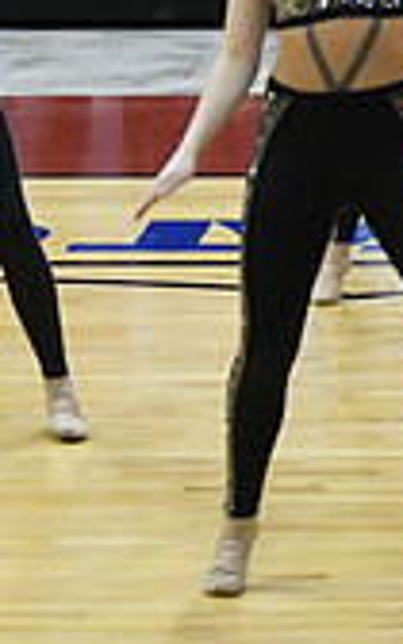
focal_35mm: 539
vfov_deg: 3.9
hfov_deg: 2.4
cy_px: 148
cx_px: 1082
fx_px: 9472
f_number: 4
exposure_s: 1/400
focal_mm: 102
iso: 5000
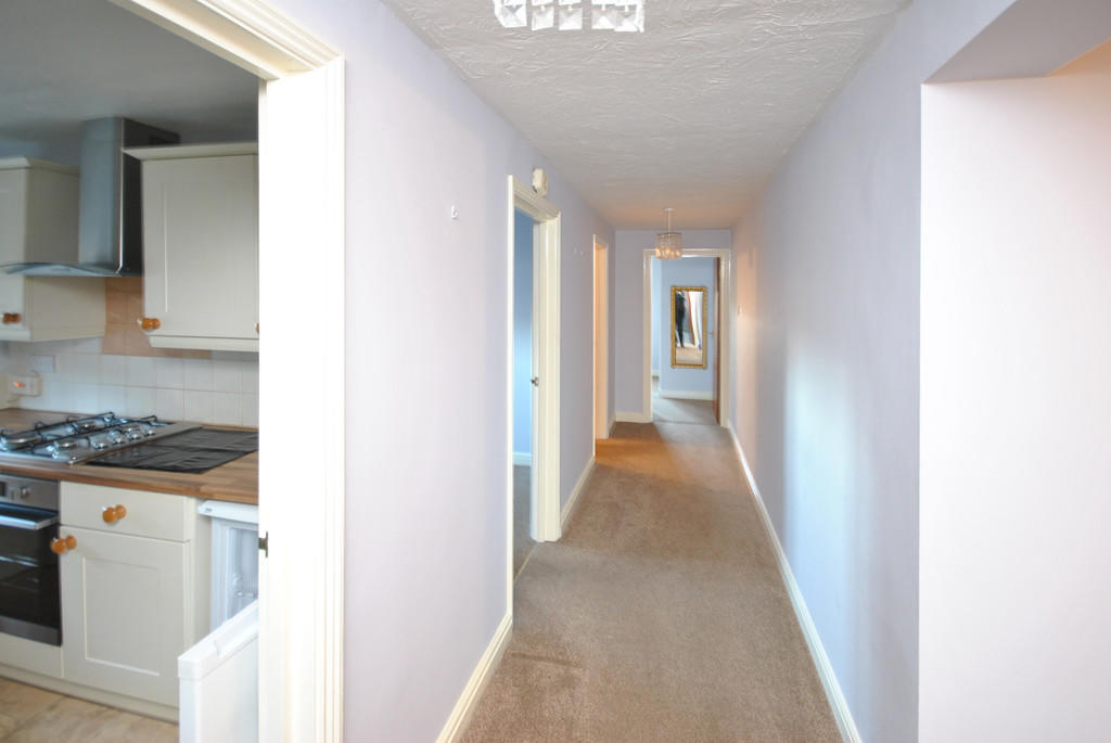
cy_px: 372
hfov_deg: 100.3
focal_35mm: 15
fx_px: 463
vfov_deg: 77.5
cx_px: 556
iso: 400
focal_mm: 10
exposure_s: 1/6
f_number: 4
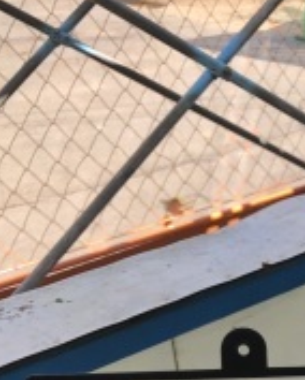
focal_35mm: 77
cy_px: 383
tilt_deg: -30.8
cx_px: 438
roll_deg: +1.6
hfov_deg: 18.1
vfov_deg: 23.6
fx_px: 867
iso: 25
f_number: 1.8
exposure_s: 1/120
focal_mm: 4
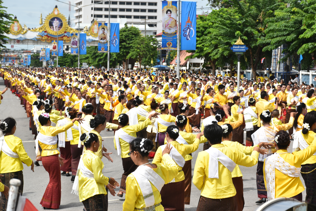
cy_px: 106
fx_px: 869
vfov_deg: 13.8
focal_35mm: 99
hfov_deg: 20.6
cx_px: 158
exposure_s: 1/400
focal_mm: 66
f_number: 10
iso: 200
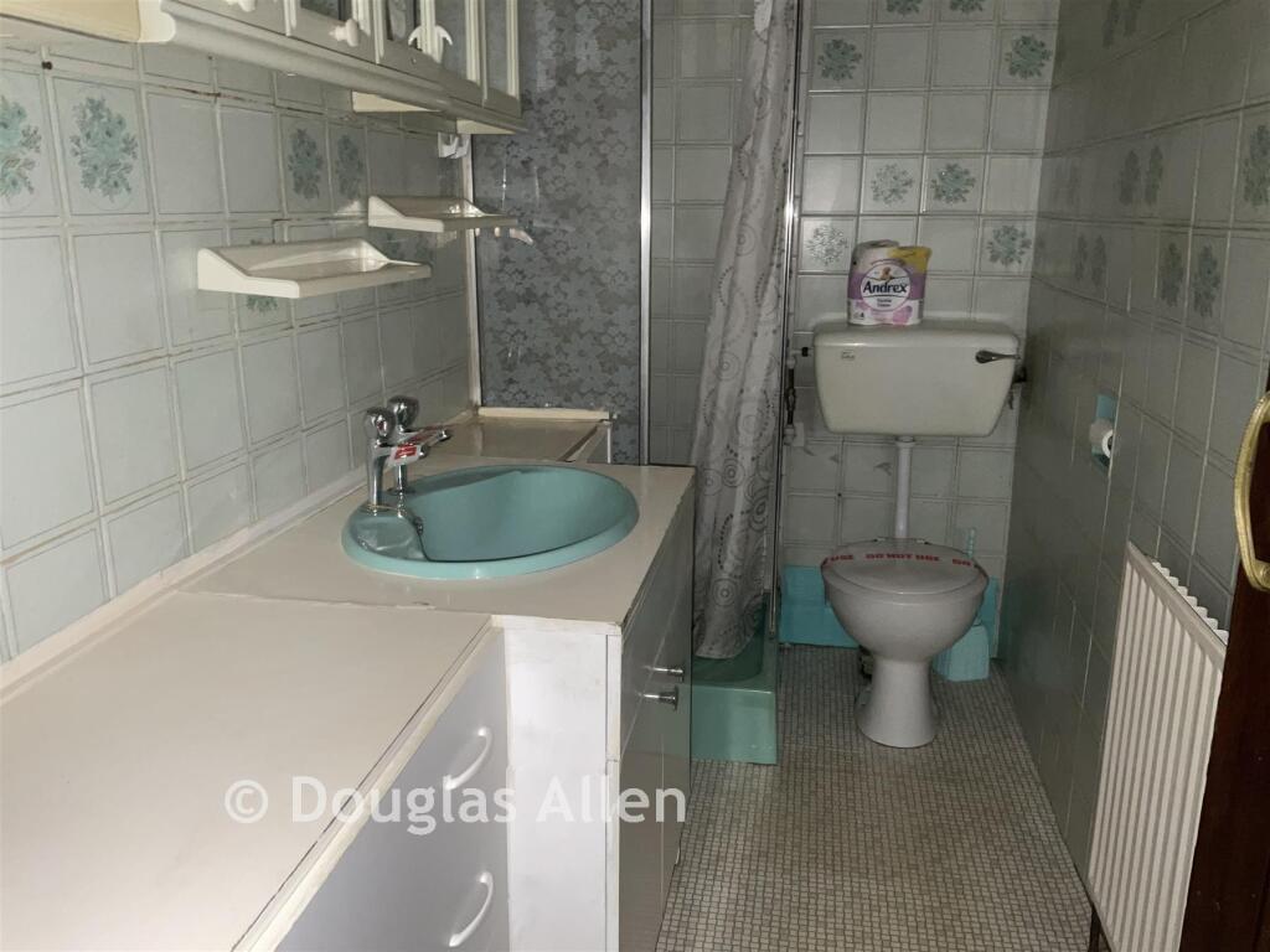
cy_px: 476
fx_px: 1064
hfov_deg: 61.7
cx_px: 635
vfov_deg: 48.2
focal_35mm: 29
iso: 50
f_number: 1.8
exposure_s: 1/16
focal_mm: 3
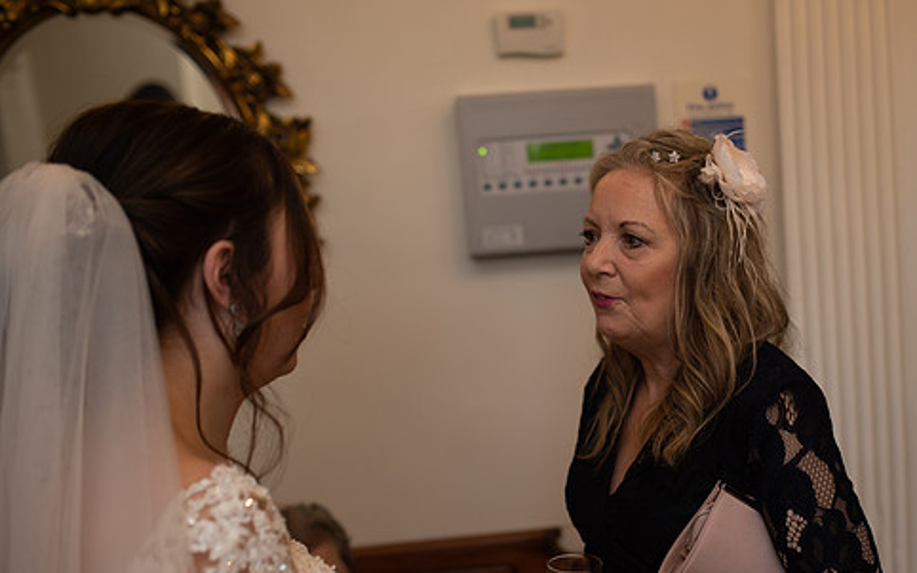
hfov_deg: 39.6
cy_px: 377
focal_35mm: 50
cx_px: 642
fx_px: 1249
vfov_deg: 25.7
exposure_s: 1/100
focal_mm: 35
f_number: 2.5
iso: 100
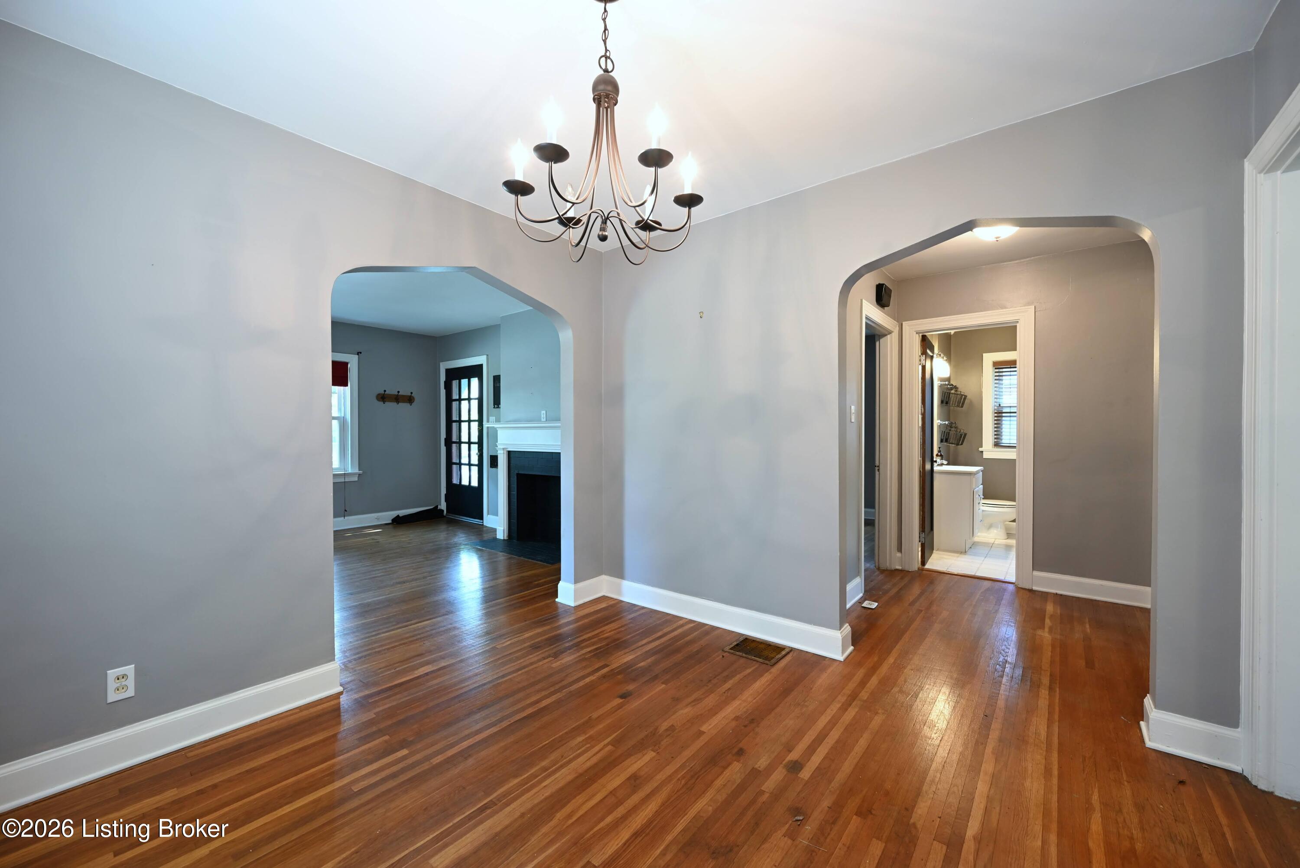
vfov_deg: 81.3
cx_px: 650
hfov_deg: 104.2
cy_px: 434
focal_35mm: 14
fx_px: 506
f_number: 6.3
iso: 560
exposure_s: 1/10
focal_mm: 14
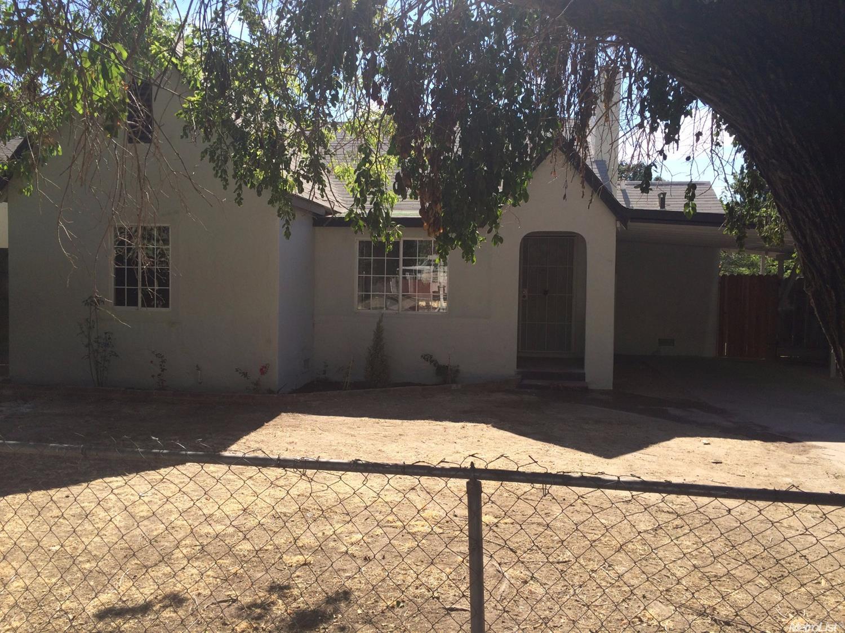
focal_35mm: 29
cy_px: 316
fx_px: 708
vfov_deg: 48.2
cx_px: 422
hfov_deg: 61.7
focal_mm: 4.15
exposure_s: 1/1172
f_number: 2.2
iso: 32
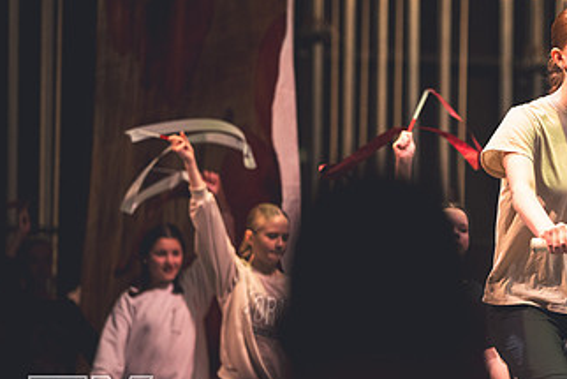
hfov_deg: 7.9
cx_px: 474
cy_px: 211
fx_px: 4112
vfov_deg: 5.3
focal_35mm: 261
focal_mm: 145
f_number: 2.8
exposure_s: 1/250
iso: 3200
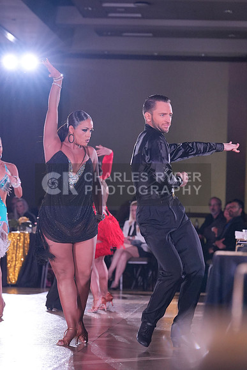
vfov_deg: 12.8
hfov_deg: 8.6
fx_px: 1646
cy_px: 185
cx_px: 124
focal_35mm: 160
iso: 2000
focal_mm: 107
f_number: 4
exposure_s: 1/400
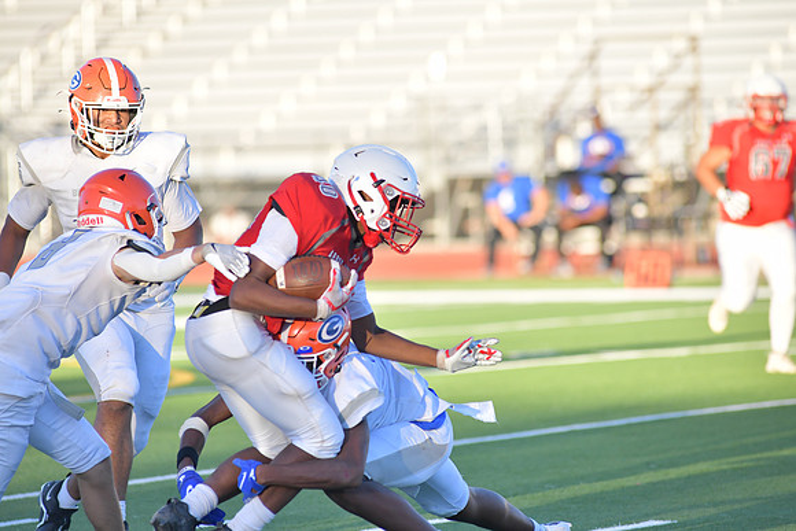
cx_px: 398
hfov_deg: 6.9
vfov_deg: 4.6
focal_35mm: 300
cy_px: 266
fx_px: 6635
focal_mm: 300
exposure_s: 1/3200
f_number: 5
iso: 1600
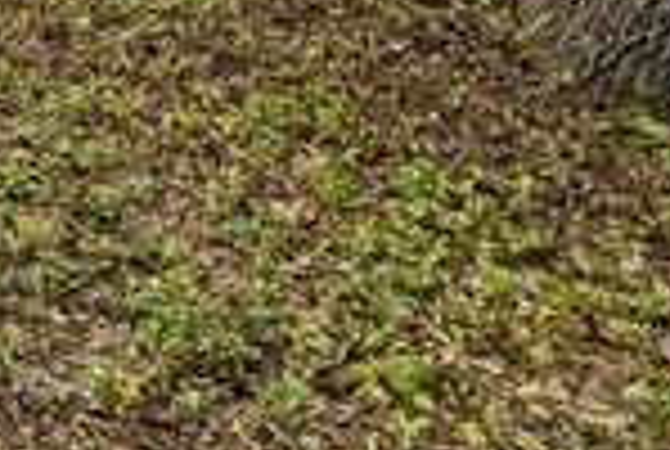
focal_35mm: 60
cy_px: -259
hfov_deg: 23.8
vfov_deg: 19.3
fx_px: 1119
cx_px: -414
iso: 800
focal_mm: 14
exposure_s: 1/8000
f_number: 8
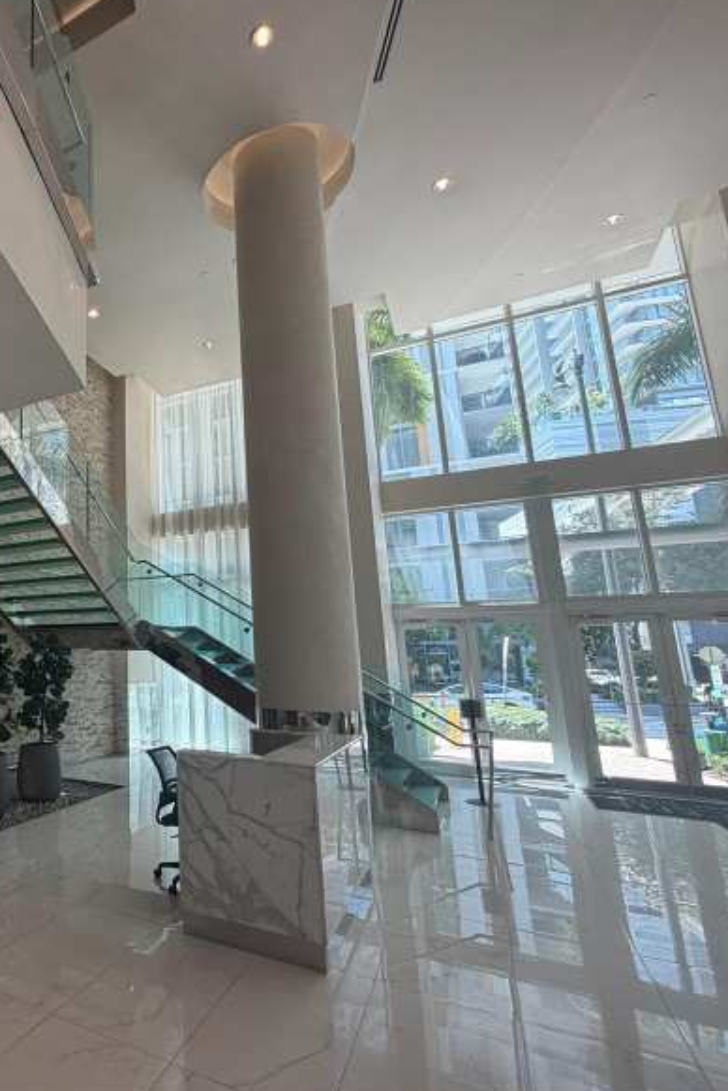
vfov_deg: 84.0
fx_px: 607
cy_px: 536
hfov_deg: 54.1
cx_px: 73
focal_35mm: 20
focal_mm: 2.22
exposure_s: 1/120
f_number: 2.2
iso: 100
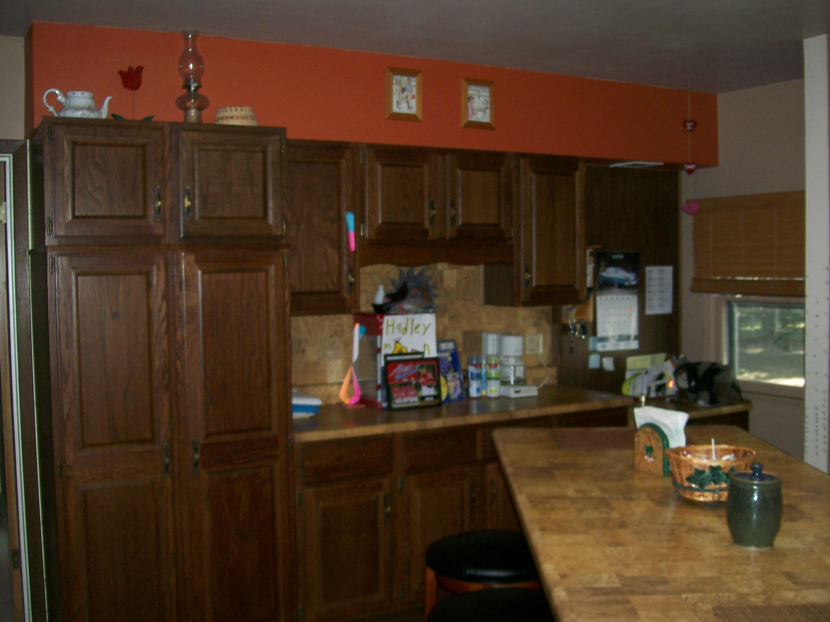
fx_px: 863
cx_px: 415
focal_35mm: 36
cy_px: 311
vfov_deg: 39.7
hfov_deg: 51.4
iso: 80
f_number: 2.7
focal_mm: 6
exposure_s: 1/64
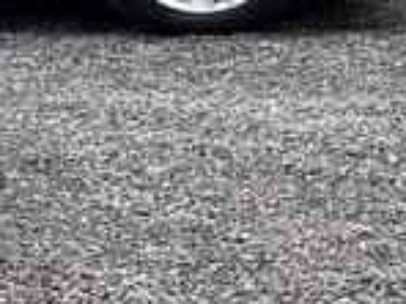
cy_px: -263
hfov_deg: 5.8
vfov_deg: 4.4
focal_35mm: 333
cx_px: -379
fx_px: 3906
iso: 32
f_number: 2.8
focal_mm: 9
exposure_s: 1/111
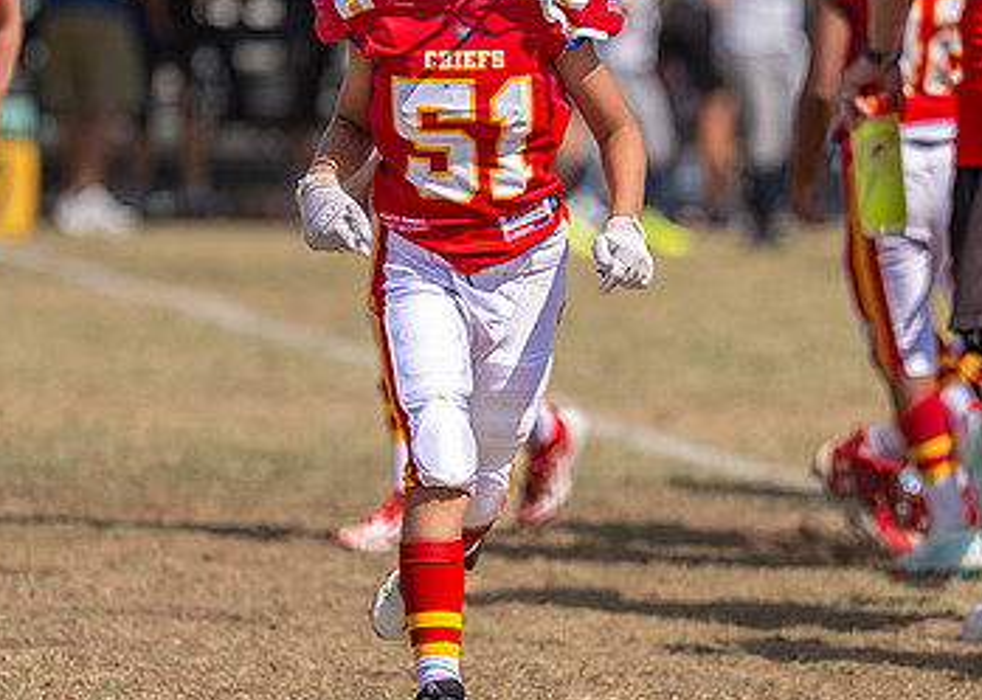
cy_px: 297
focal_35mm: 476
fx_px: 13270
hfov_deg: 4.2
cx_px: 517
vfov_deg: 3.0
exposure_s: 1/2500
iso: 100
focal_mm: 200
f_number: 2.8
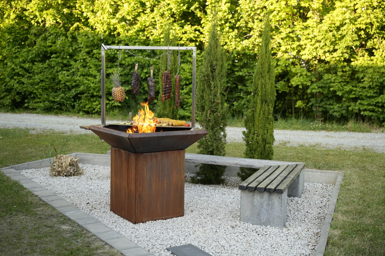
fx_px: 525
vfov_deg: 27.5
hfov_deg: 40.3
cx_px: 192
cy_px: 128
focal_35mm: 49
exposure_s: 1/200
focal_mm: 49.1
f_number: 3.2
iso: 200
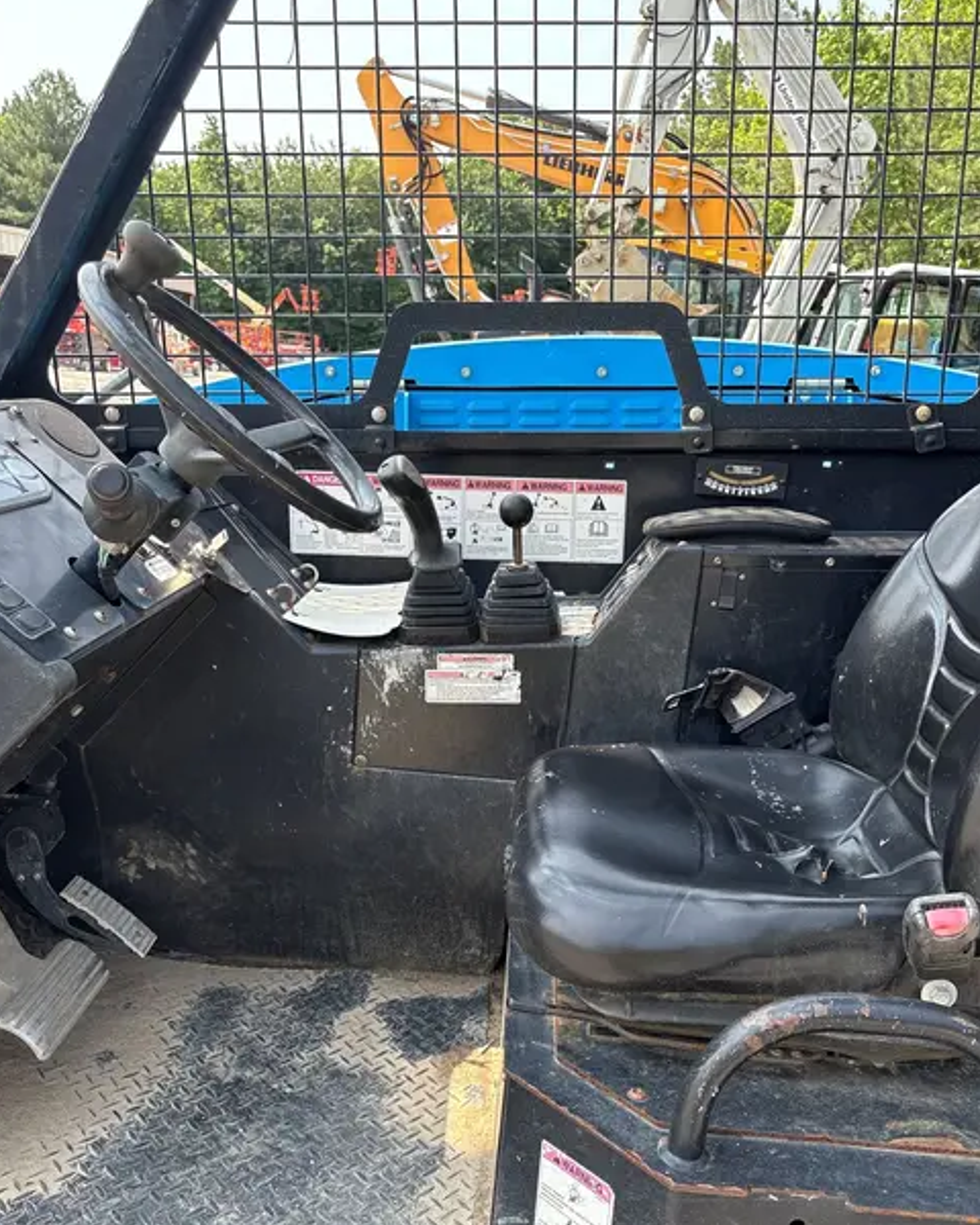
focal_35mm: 31
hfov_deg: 47.1
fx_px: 1124
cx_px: 533
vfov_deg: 57.1
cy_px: 673
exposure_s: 1/830
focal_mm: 5.96
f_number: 1.6
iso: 64
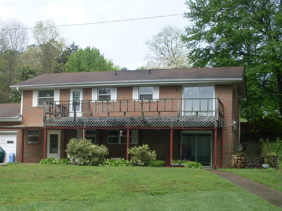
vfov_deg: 25.5
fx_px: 464
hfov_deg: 33.4
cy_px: 145
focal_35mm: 57
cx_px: 91
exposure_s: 1/90
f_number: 8.4
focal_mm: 6.3
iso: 80
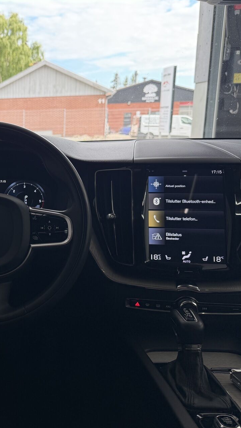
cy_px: 213
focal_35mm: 35
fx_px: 398
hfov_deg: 30.5
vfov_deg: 56.6
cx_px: -18
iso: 64
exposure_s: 1/200
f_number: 1.78
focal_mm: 6.76
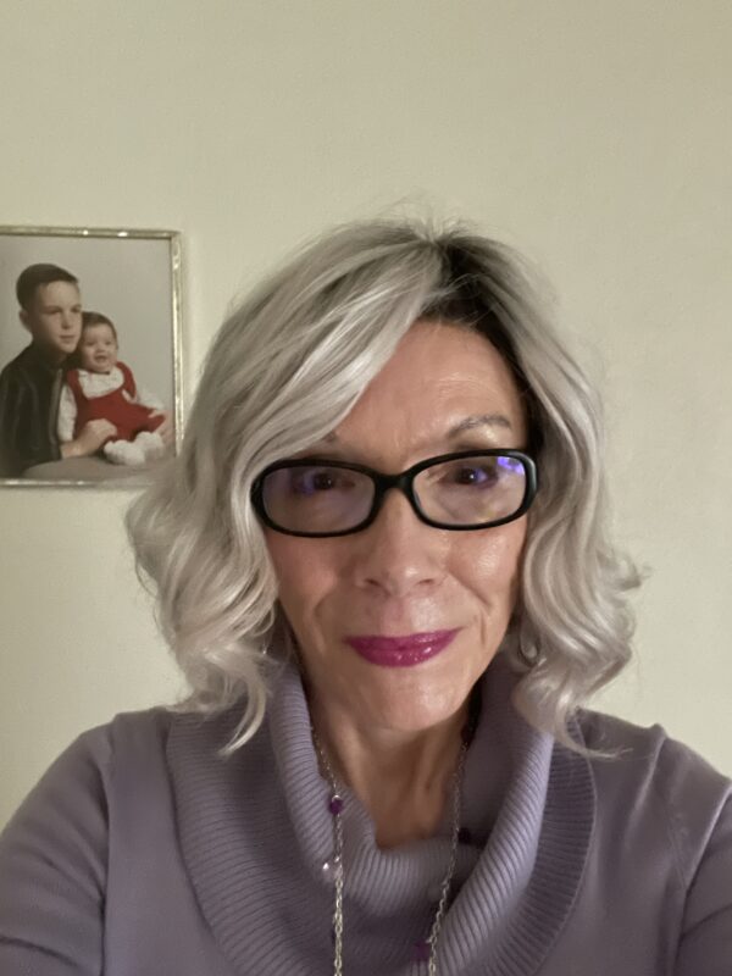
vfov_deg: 60.0
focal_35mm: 30
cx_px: 366
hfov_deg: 46.8
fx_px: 846
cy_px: 488
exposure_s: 1/15
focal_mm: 2.71
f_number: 2.2
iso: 1600
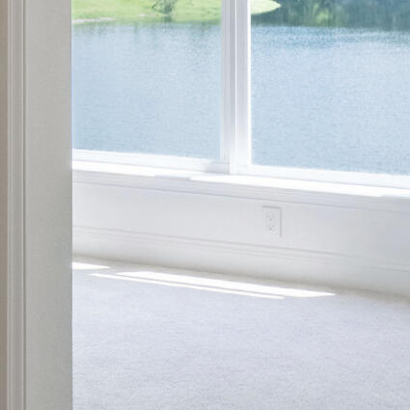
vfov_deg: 16.5
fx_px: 1367
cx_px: -197
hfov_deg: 15.7
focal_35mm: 102
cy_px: -51
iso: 800
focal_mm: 17
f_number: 8
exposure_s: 1/8000
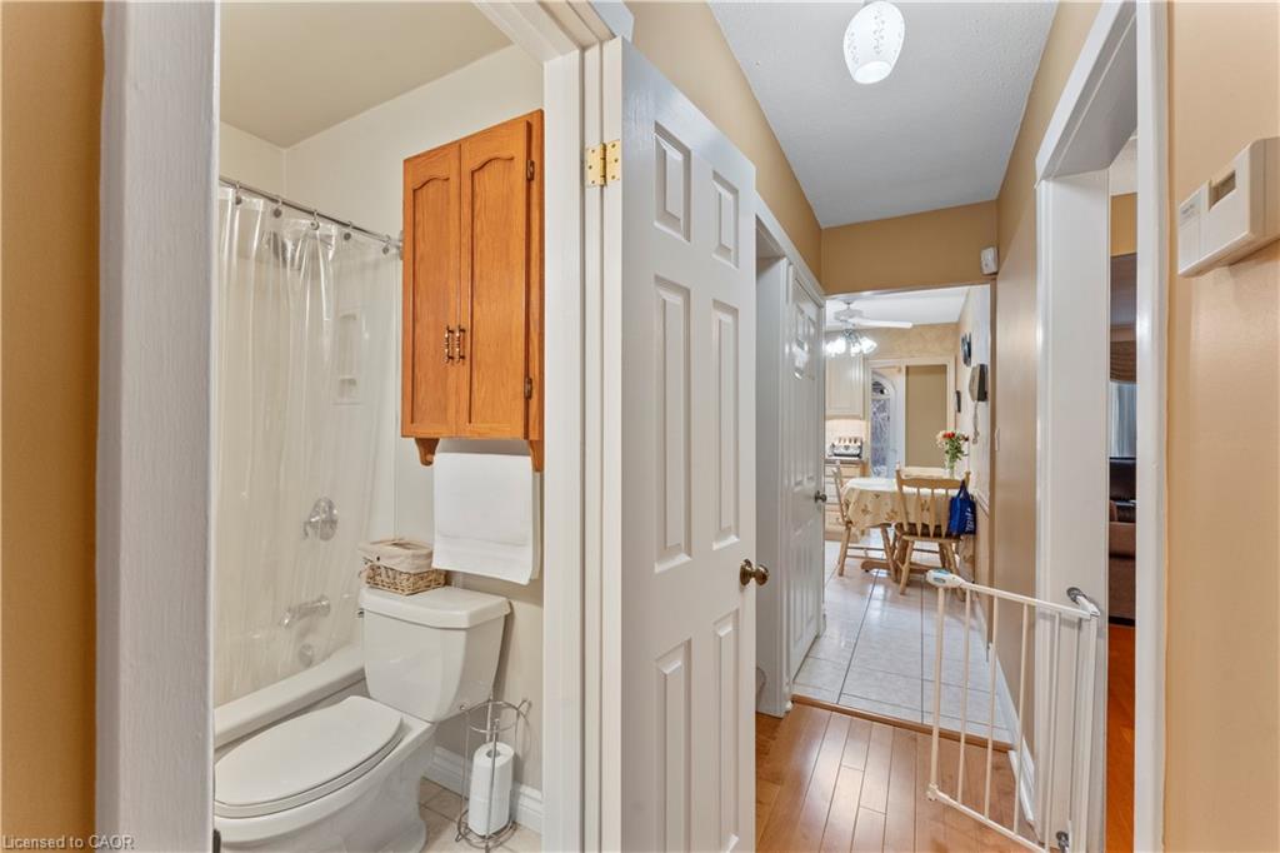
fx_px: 498
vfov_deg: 81.2
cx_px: 640
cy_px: 426
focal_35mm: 14
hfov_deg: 104.3
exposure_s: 1/25
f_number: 9
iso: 2500
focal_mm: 14
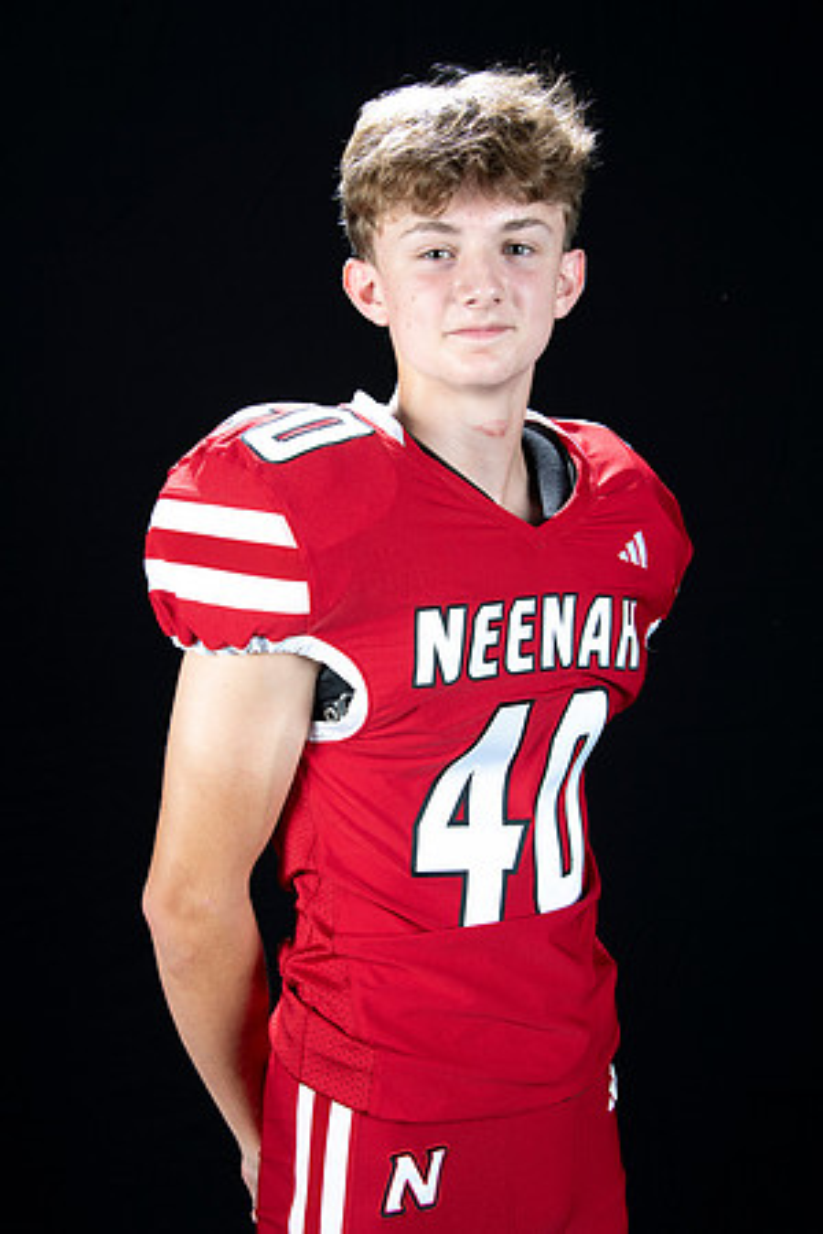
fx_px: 2126
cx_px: 412
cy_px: 617
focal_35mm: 62
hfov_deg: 21.9
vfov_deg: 32.4
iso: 320
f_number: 9
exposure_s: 1/160
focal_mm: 62
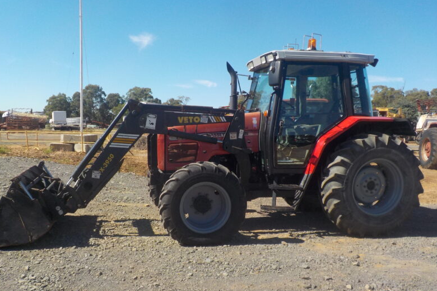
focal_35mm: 32
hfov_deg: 58.7
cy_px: 166
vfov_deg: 41.0
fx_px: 388
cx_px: 216
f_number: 3.3
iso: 125
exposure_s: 1/1000
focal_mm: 4.1
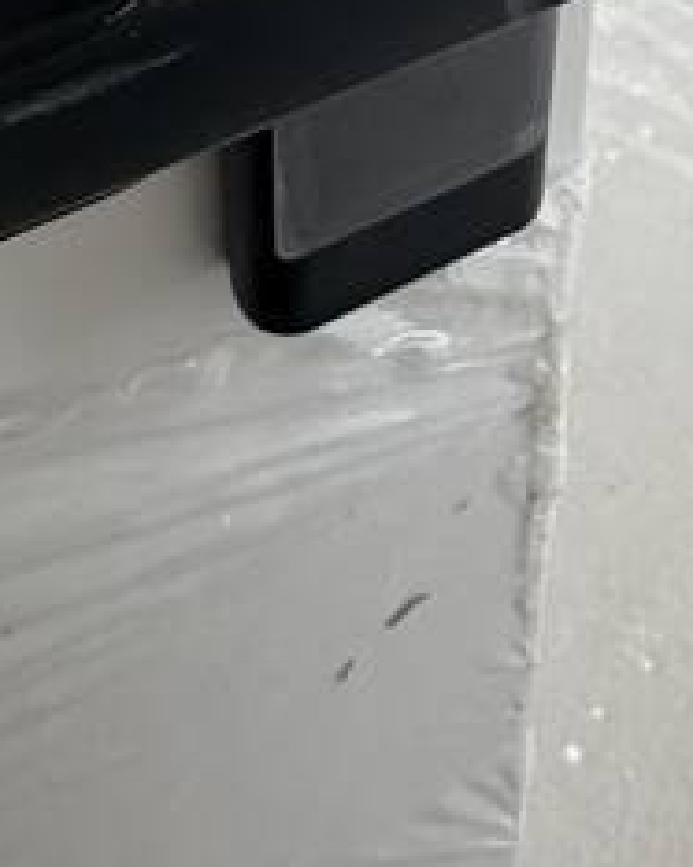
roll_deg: +0.6
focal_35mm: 63
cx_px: 308
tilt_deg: -26.9
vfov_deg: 23.3
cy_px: -478
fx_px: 1616
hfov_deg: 24.2
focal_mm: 2.22
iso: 200
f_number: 2.2
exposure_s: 1/121
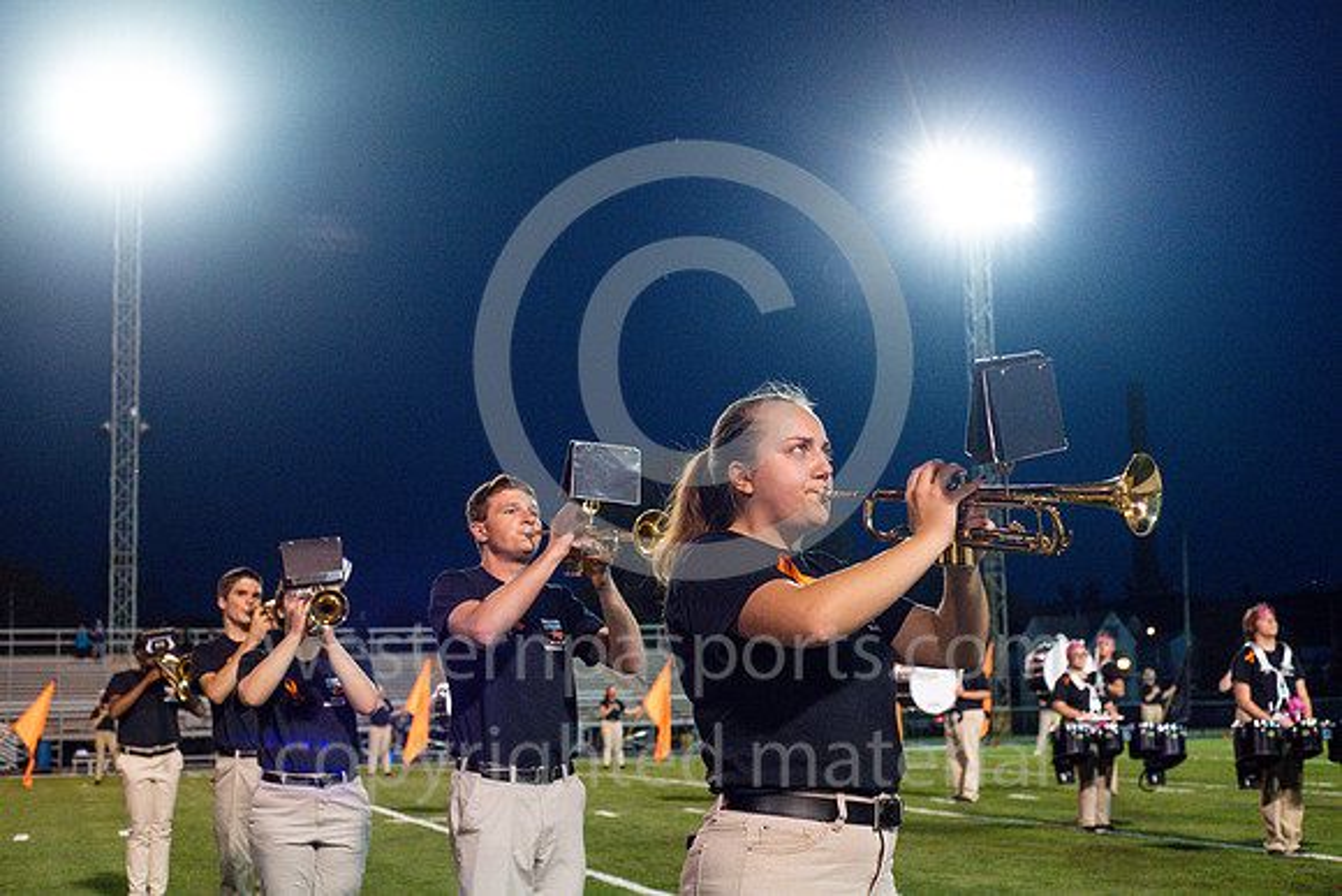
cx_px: 671
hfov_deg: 39.6
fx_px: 1864
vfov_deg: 27.0
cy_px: 448
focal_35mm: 50
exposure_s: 1/500
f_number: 5.6
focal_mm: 50
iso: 6400
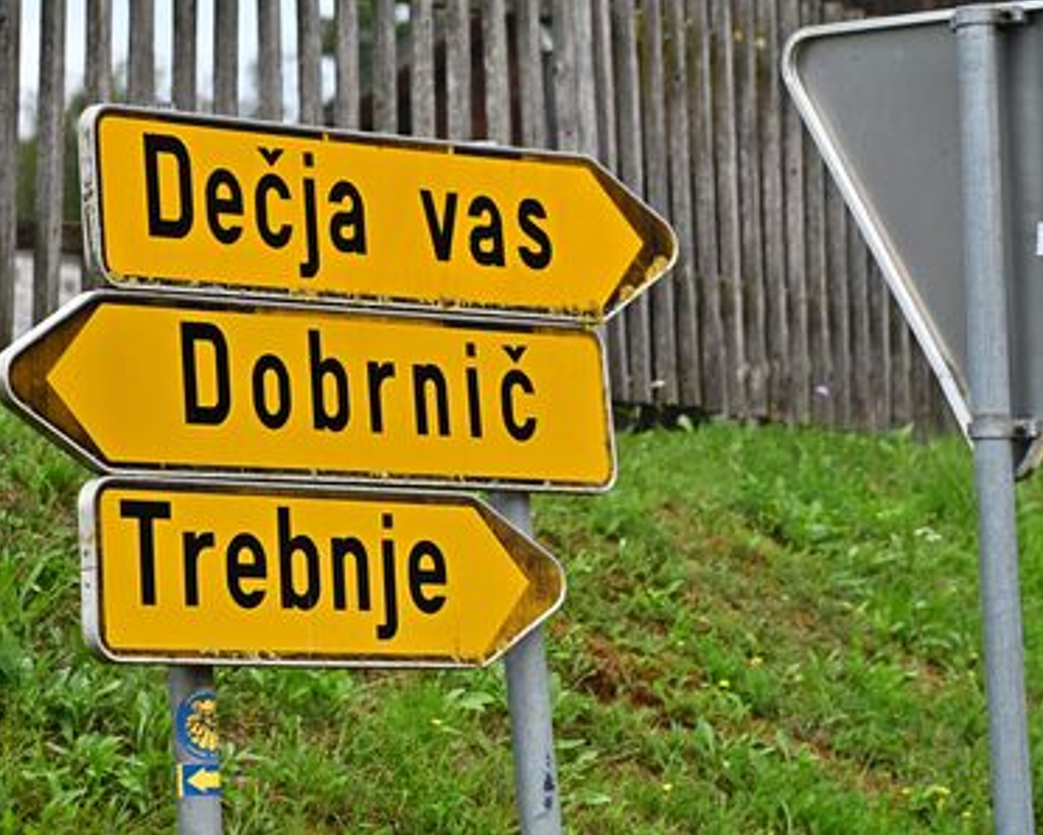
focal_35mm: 227
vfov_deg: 6.8
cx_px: 488
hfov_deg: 8.5
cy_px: 418
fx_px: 7011
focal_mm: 200
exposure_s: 1/2000
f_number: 9
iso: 1600
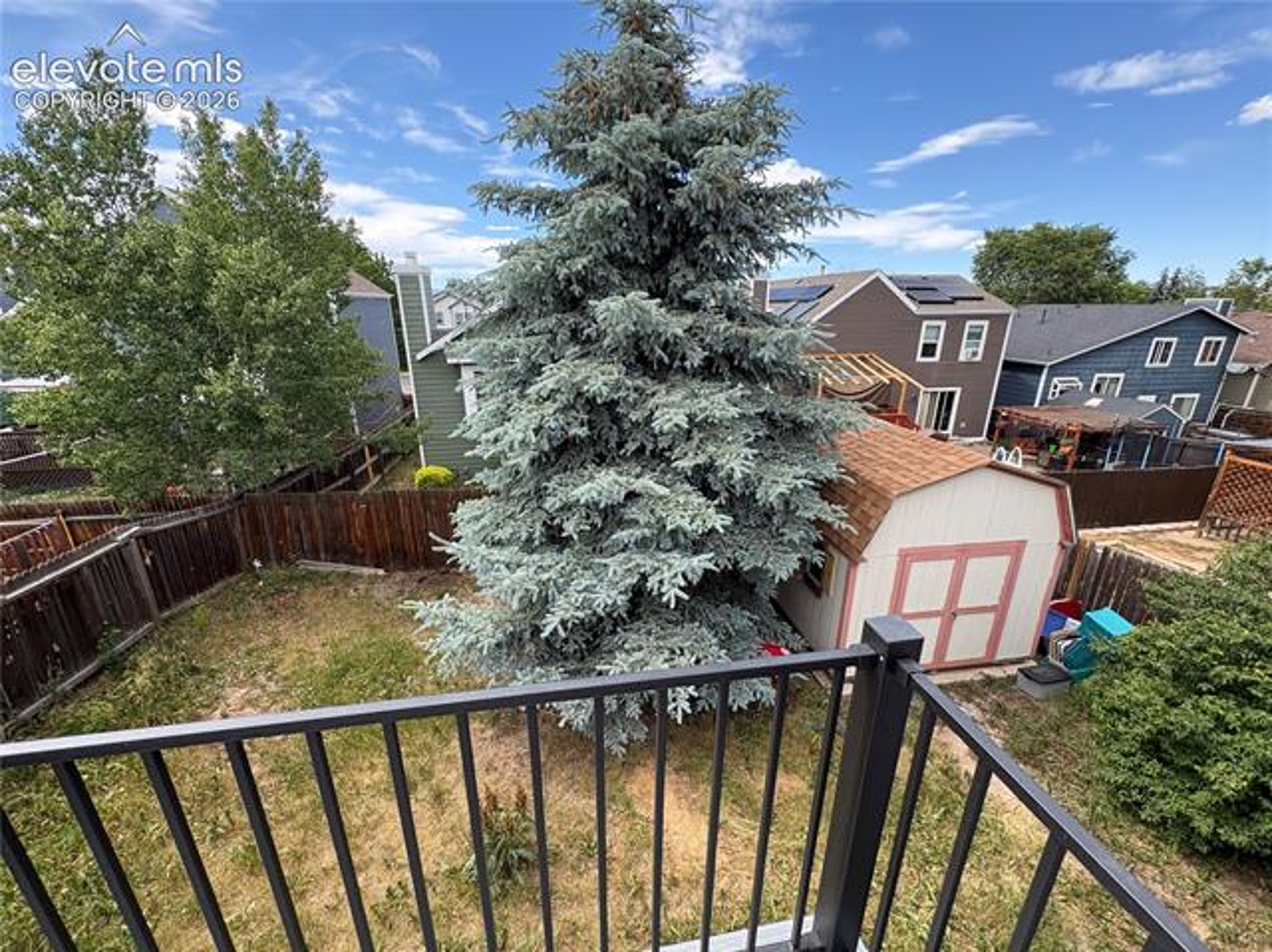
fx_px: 514
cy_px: 476
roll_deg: -1.6
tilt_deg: -19.8
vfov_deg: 85.6
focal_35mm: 14
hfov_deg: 102.1
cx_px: 636
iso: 64
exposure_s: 1/515
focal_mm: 2.22
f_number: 2.2
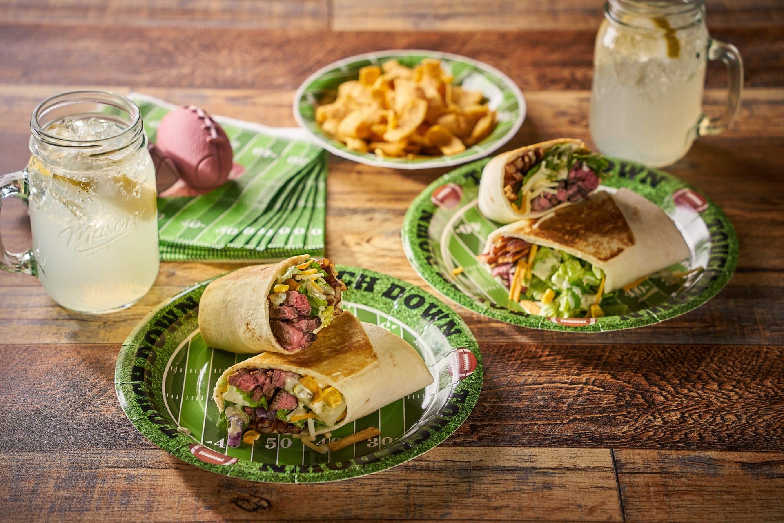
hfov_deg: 23.4
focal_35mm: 87
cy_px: 262
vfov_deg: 15.7
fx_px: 1895
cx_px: 392
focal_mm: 87
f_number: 4.5
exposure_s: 1/250
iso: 800
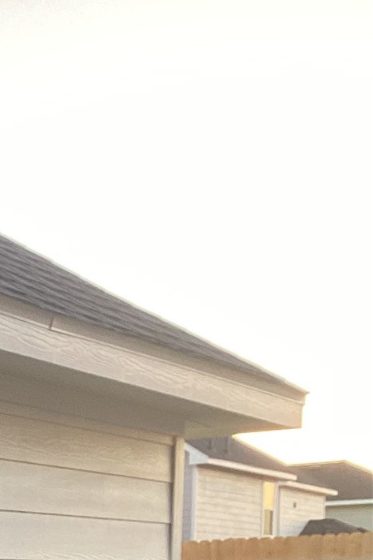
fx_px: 1446
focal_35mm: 93
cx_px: -232
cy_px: 797
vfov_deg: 19.5
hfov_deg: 13.6
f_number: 2.4
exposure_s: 1/120
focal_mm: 3.3
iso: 64
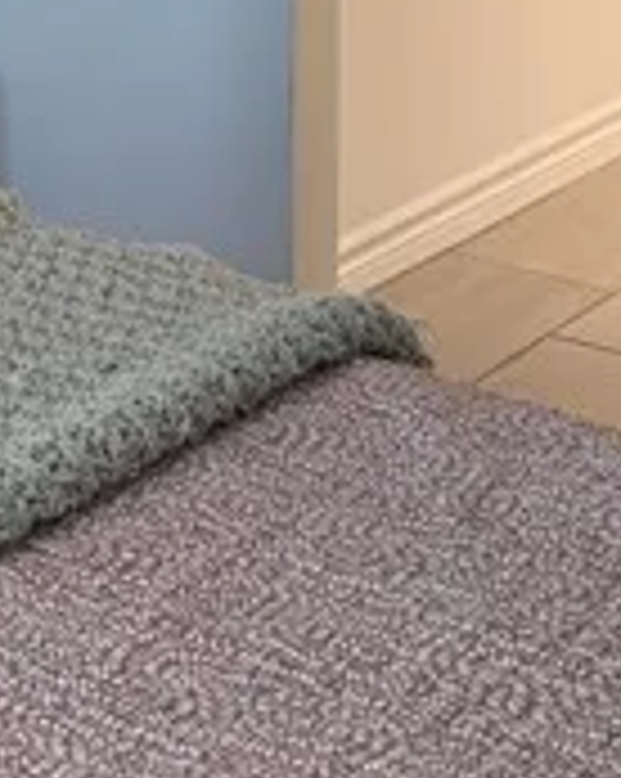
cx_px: -171
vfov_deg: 12.2
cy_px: -800
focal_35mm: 139
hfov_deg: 10.8
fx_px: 3199
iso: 125
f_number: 1.78
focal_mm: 6.76
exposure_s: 1/120
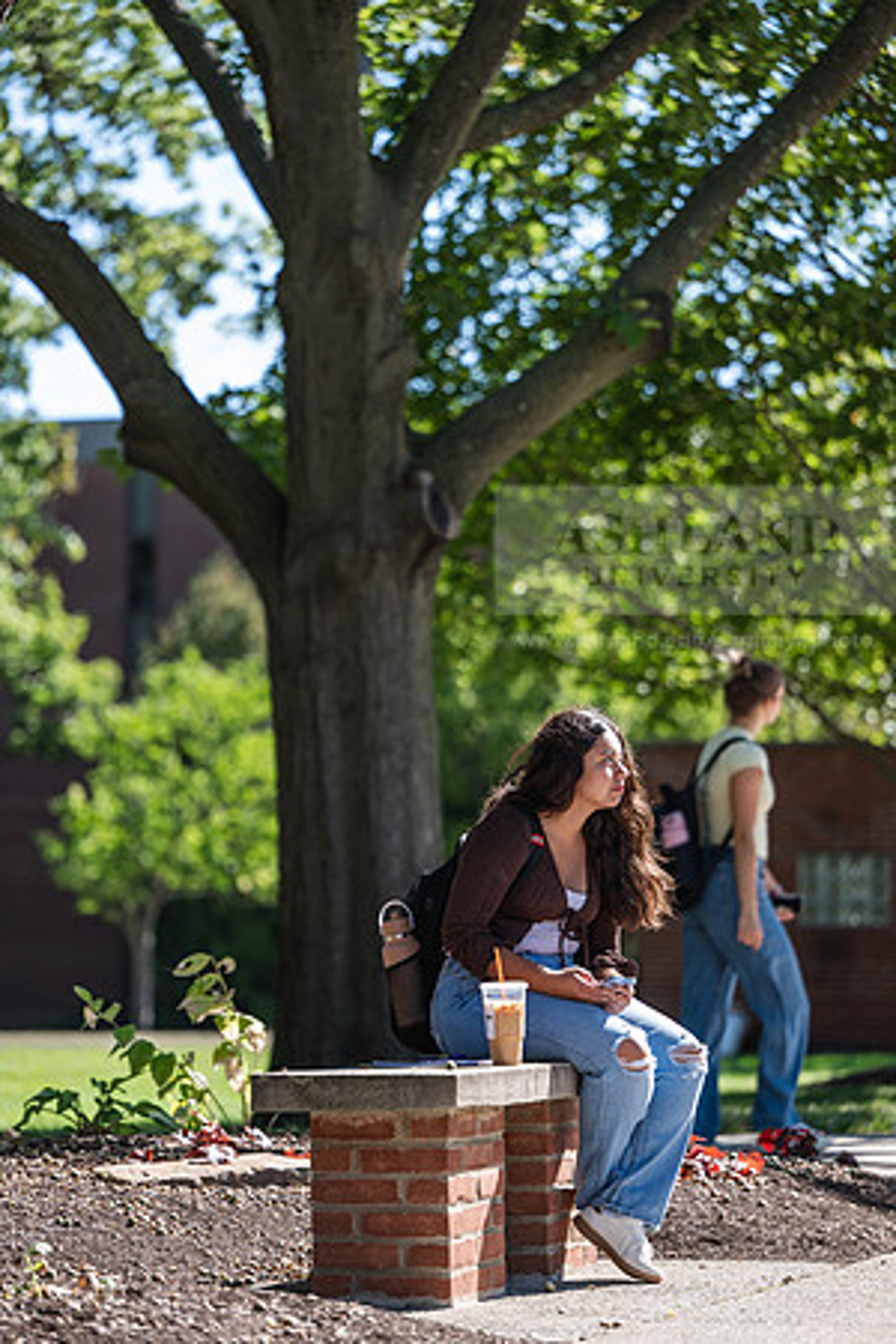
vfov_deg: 15.8
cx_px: 448
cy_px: 672
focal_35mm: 130
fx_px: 4853
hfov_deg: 10.5
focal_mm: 130
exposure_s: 1/250
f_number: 2.8
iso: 64
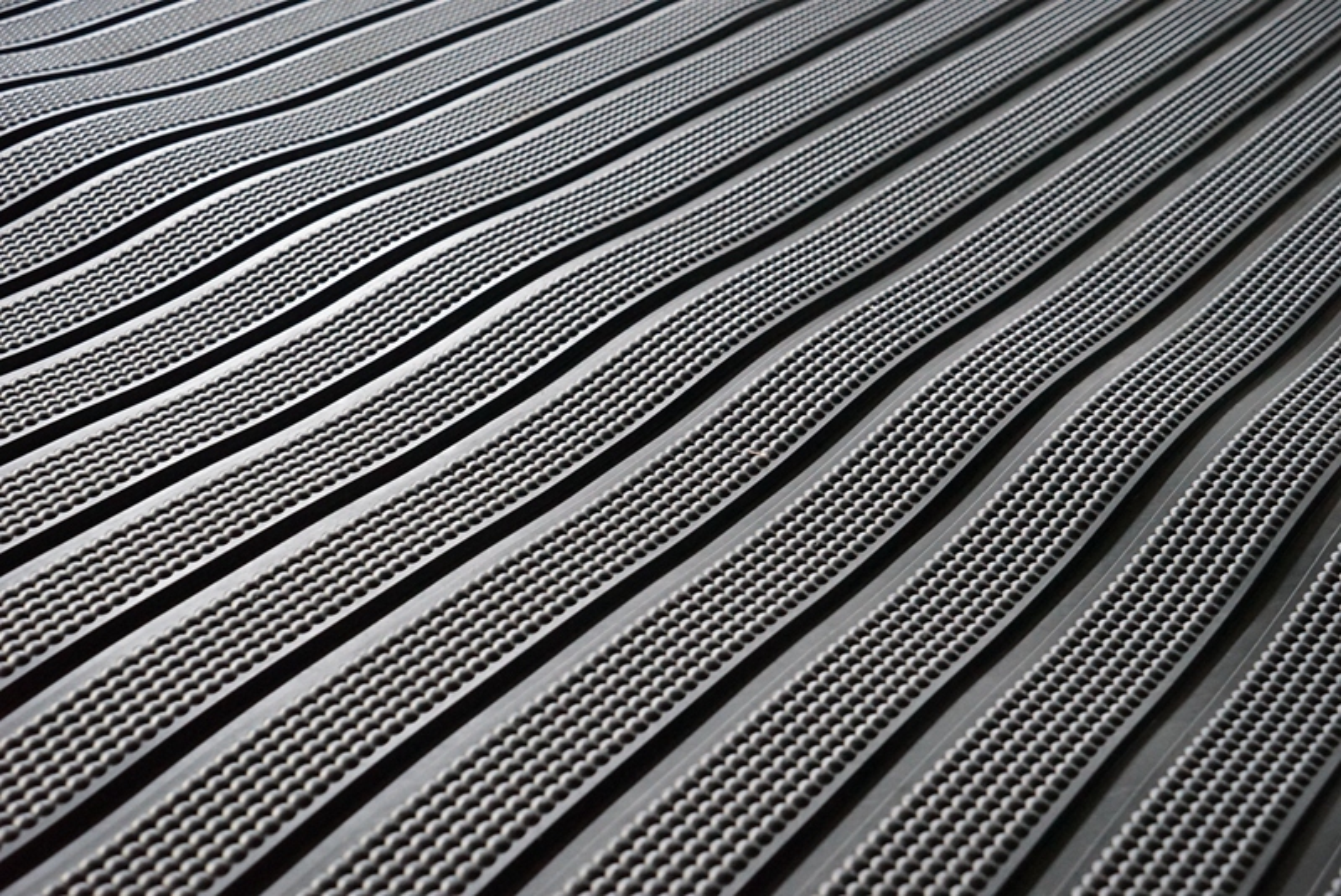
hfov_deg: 32.9
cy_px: 448
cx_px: 670
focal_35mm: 61
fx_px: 2274
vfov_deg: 22.3
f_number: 6.3
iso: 6400
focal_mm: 61
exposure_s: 1/40
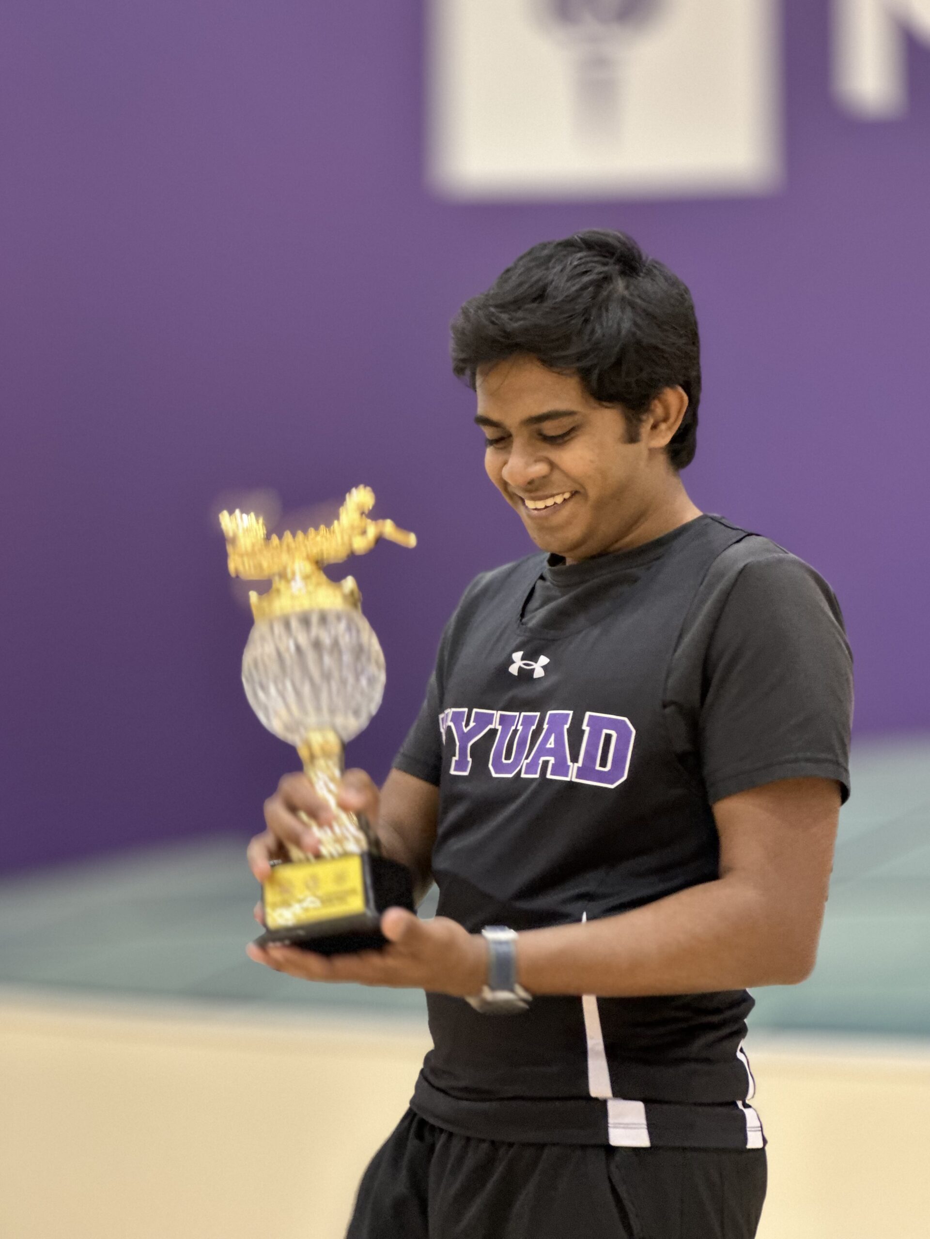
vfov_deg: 25.3
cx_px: 465
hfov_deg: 19.1
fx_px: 2758
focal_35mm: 77
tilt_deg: +8.9
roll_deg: -0.6
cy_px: 620
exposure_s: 1/14
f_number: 2.8
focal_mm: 9
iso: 500
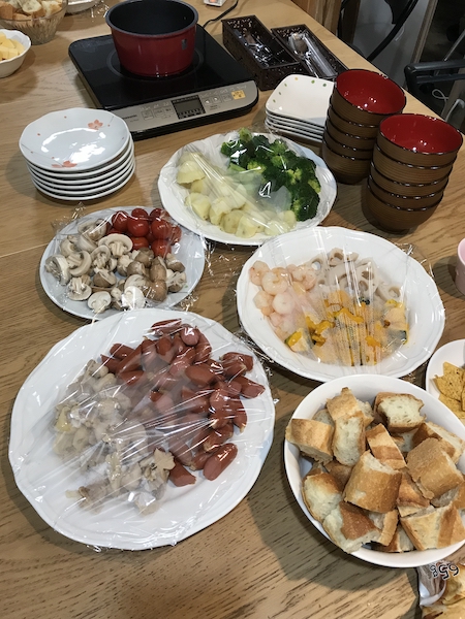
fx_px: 502
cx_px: 232
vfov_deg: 63.4
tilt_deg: -50.8
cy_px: 310
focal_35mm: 28
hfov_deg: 49.7
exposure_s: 1/25
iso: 25
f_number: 1.8
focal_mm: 3.99
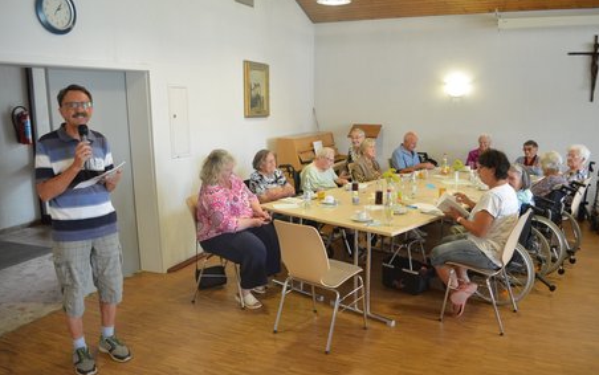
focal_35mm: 28
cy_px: 197
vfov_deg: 44.6
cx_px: 303
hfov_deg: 66.4
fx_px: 457
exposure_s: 1/60
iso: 800
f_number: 4
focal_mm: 18
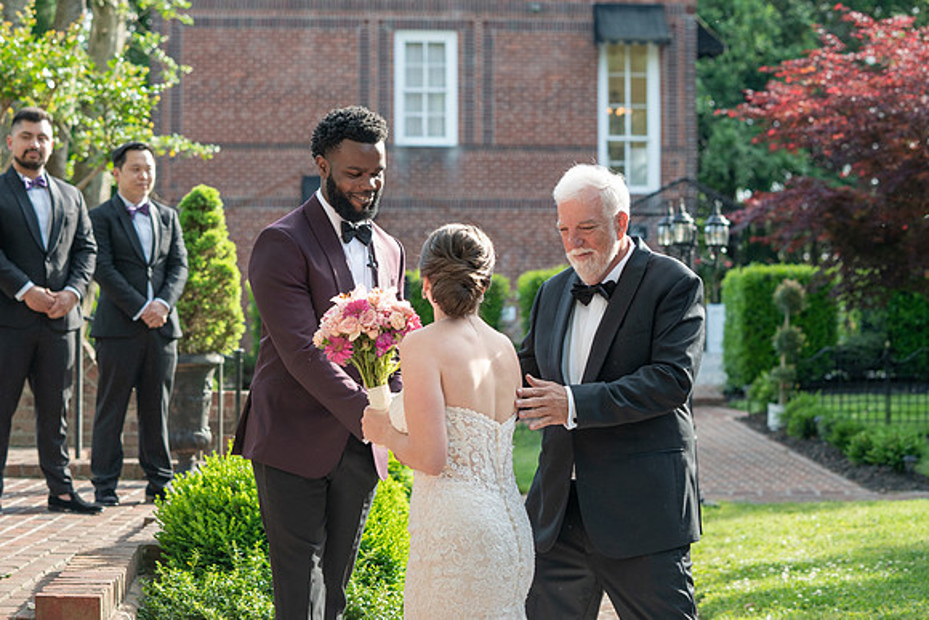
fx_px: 2353
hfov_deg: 22.3
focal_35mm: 91
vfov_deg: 15.0
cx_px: 344
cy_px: 258
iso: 320
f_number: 4
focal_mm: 70
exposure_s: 1/400
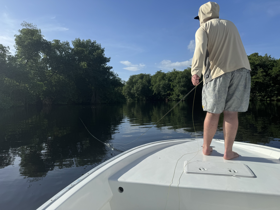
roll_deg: +1.0
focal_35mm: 24
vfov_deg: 56.8
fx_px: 194
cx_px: 140
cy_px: 105
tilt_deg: -3.7
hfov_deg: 71.6
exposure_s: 1/7092
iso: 80
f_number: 1.78
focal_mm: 6.76
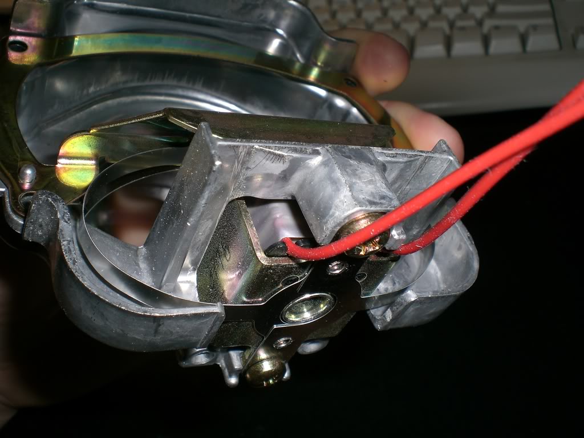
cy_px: 219
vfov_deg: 37.7
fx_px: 641
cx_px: 292
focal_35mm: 38
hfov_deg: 49.0
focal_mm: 6.3
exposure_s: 1/60
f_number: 4.4
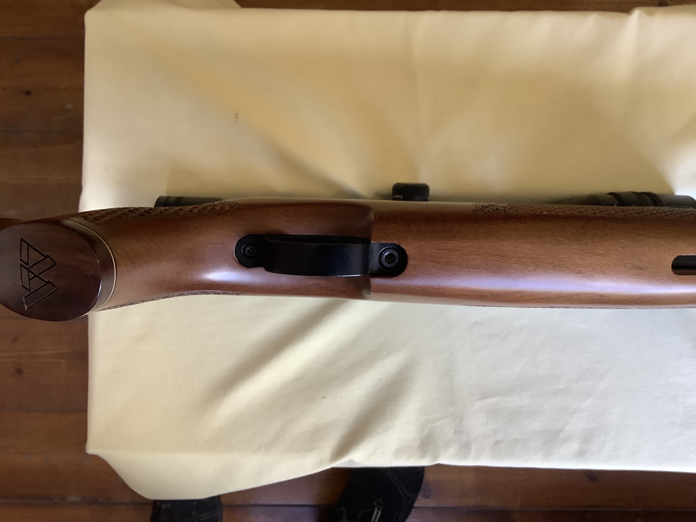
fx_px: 623
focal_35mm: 31
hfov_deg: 58.4
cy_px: 261
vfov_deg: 45.4
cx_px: 348
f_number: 2.4
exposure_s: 1/60
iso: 125
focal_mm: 3.3
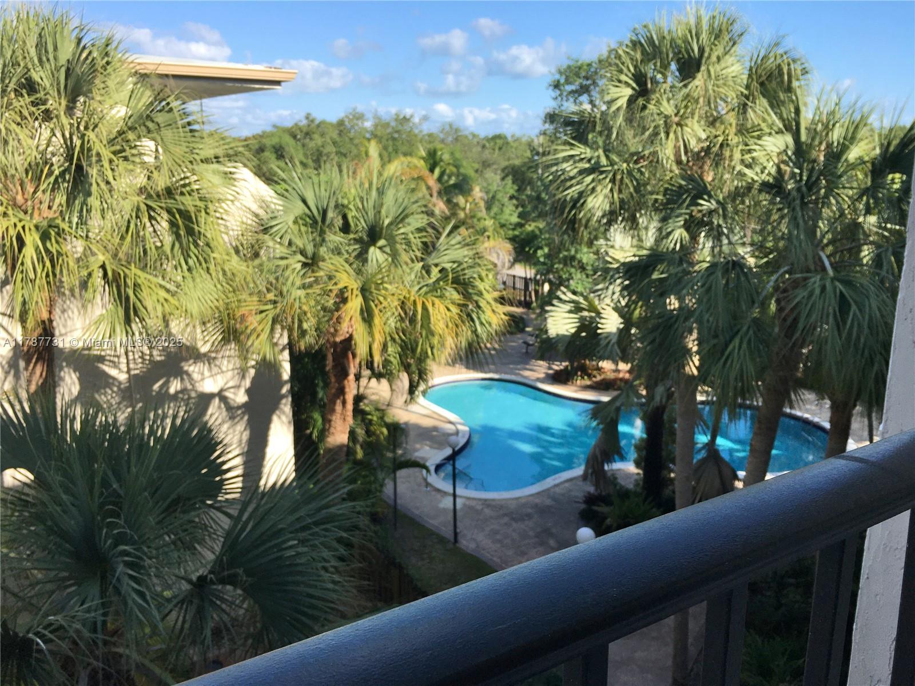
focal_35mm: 29
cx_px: 458
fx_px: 767
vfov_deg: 48.2
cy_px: 343
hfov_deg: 61.7
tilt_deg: -13.1
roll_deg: -0.8
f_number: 2.2
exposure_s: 1/827
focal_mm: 4.15
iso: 25
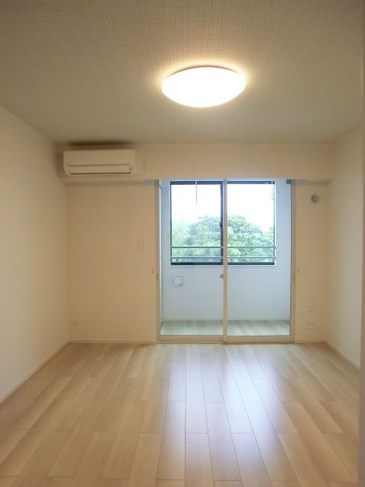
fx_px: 337
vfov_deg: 71.6
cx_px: 182
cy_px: 244
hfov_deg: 56.8
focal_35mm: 24
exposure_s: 1/60
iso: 320
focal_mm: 4.24
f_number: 3
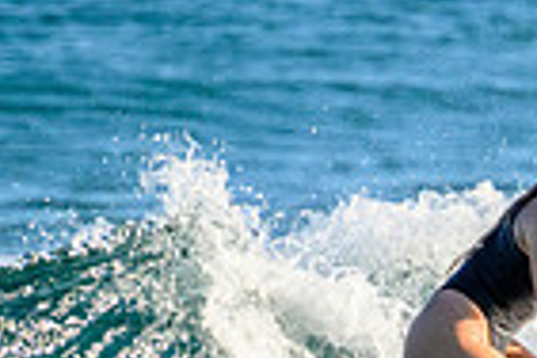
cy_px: 508
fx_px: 48953
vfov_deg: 0.4
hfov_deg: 0.6
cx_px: 636
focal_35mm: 3282
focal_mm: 800
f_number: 11
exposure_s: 1/2000
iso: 1600
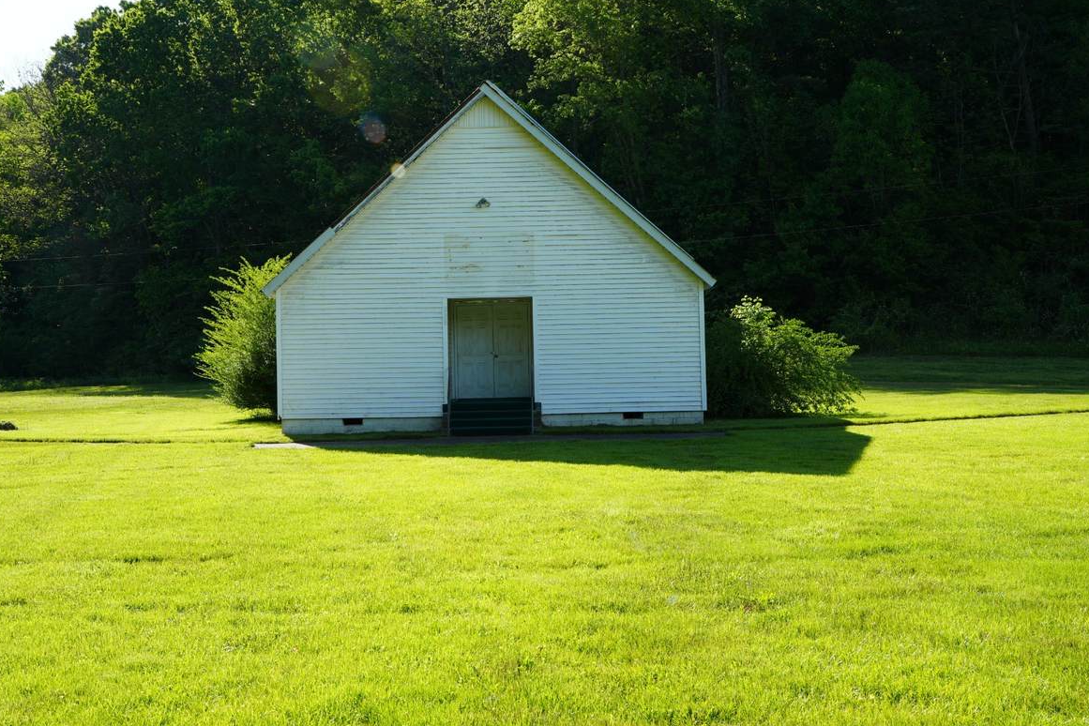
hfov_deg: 45.4
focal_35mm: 43
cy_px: 347
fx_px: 1301
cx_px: 515
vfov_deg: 31.2
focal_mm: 26
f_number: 8
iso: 100
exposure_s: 1/125
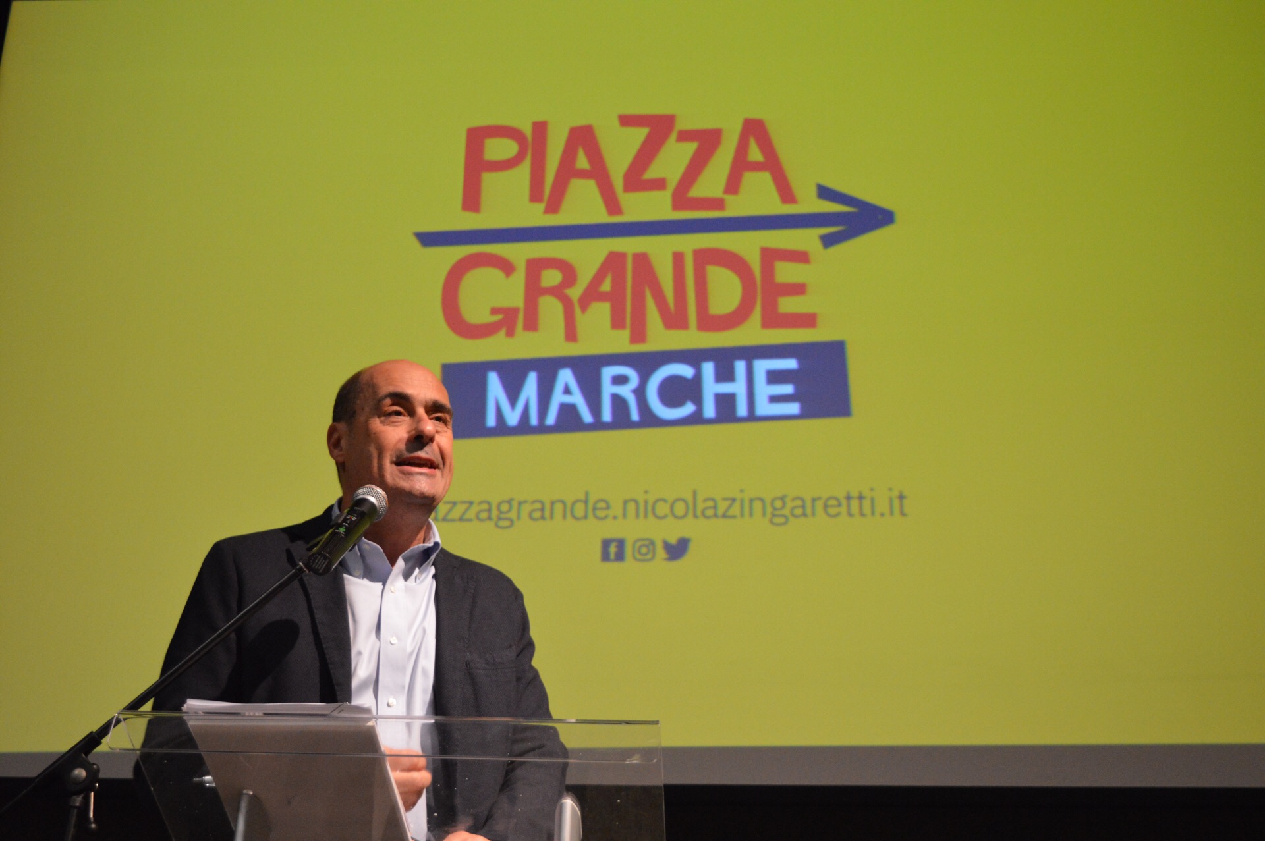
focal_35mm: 51
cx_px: 632
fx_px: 1791
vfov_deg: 26.4
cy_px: 420
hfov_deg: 38.9
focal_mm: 34
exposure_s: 1/60
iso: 1800
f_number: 4.5
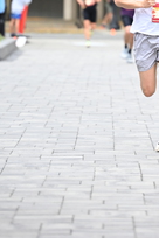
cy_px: -14
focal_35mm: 350
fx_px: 2319
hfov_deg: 3.9
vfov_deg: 5.9
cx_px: 189
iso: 1000
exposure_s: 1/2000
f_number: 2.8
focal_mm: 130
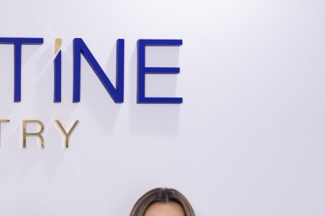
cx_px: -151
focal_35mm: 121
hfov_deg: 15.7
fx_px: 1092
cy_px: 334
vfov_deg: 10.9
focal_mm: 35
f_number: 4.5
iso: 800
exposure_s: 1/200
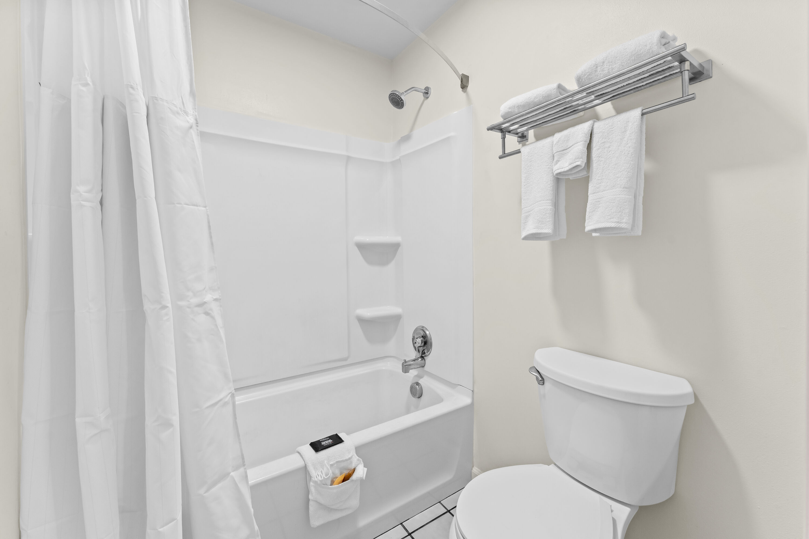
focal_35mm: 14
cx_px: 404
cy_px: 270
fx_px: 315
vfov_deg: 81.2
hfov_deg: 104.3
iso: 800
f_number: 8
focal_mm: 14
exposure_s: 1/15
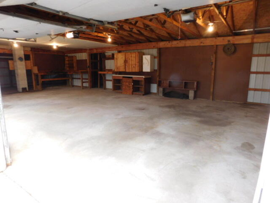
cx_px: 135
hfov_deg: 73.9
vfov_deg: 58.9
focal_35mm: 23
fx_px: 179
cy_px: 102
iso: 125
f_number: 3
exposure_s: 1/50
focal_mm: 4
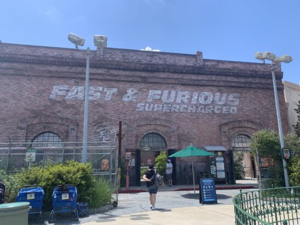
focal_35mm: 26
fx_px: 225
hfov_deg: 67.3
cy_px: 112
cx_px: 150
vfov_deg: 53.0
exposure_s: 1/1136
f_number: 1.8
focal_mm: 4.25
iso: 25
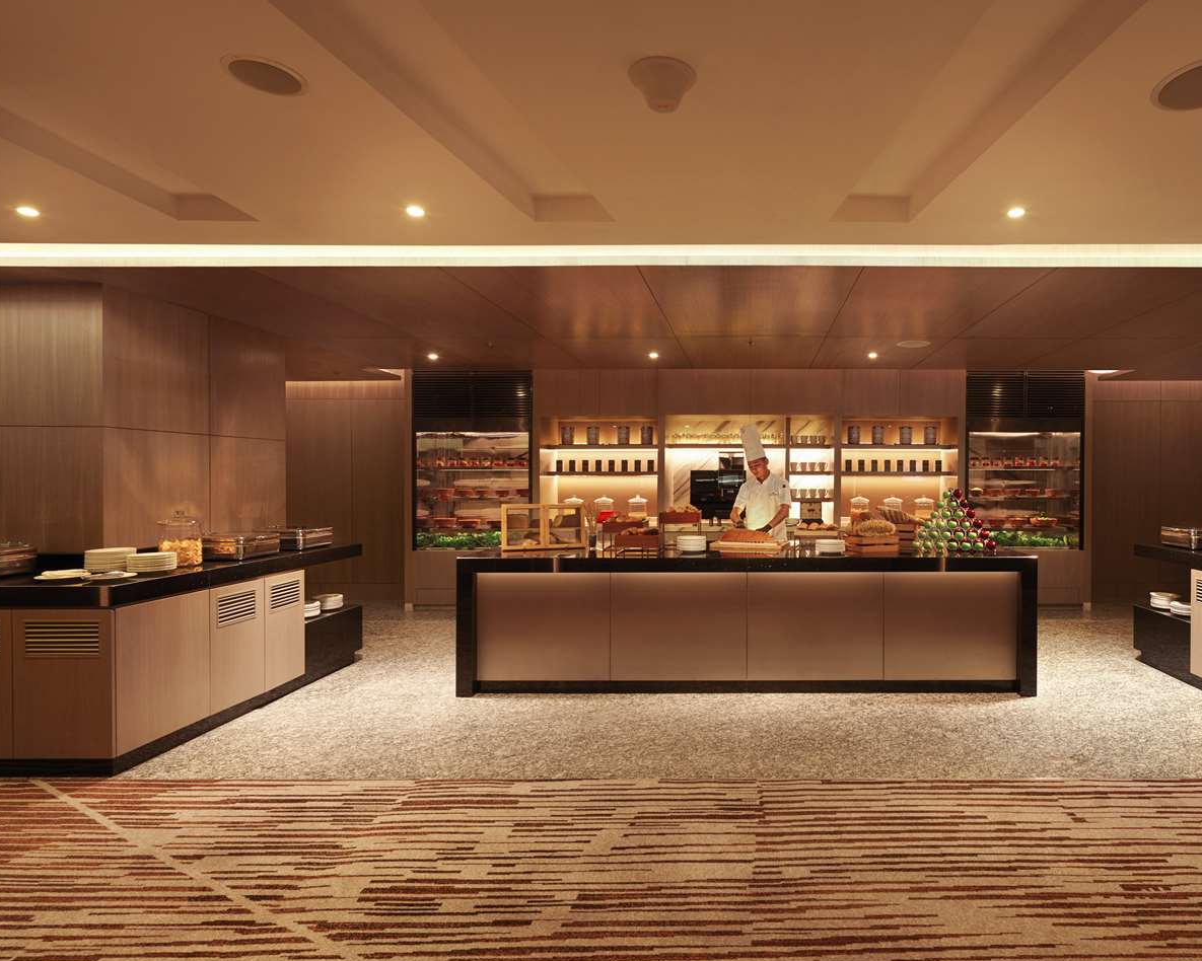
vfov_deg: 70.8
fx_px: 676
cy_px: 491
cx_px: 754
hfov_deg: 81.7
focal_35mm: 19
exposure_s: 1/8
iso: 400
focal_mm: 16
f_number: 8
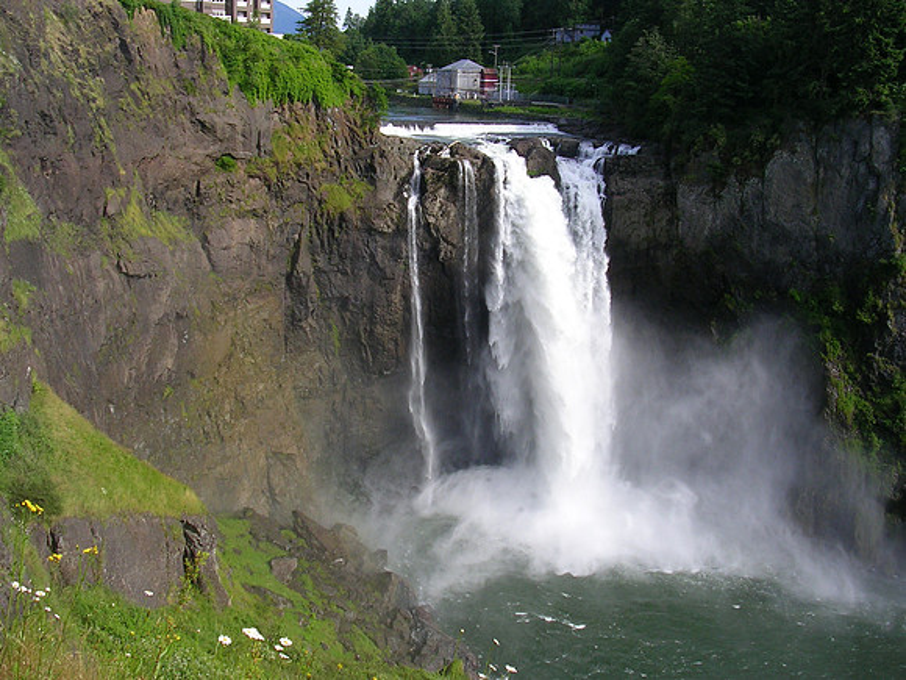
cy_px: 340
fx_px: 995
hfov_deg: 49.0
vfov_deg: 37.7
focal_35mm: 38
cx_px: 453
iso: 50
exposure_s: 1/181
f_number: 5.6
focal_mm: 5.8
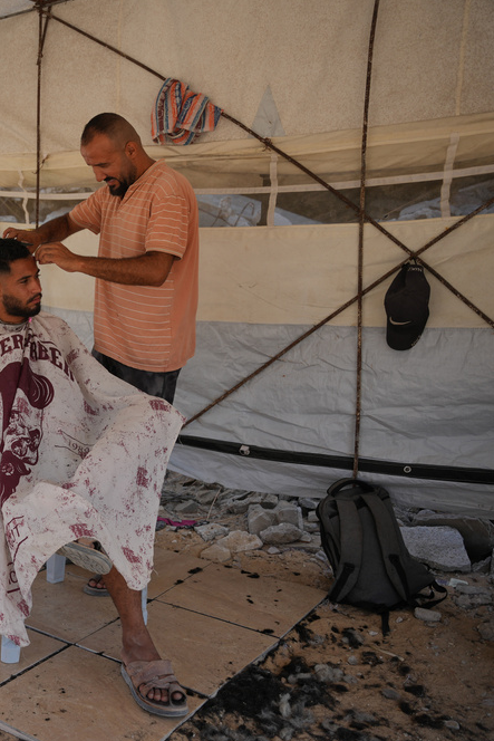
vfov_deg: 51.9
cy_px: 376
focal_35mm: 37
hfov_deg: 31.2
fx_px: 761
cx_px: -74
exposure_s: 1/1000
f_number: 2.8
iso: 100
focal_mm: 24
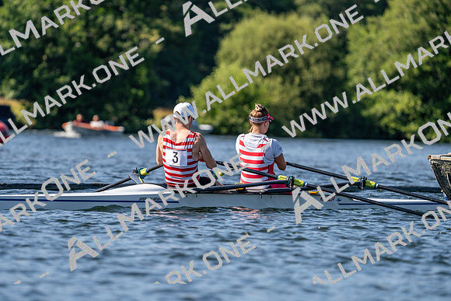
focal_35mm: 382
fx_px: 4787
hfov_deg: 5.4
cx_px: 226
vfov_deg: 3.6
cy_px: 150
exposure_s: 1/1600
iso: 320
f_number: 6.3
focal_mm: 382
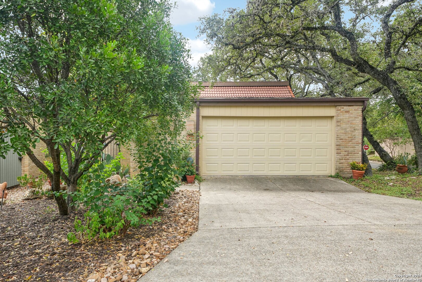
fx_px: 281
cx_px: 211
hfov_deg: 73.7
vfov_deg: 53.1
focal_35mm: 24
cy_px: 141
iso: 800
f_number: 8
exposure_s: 1/200
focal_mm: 24
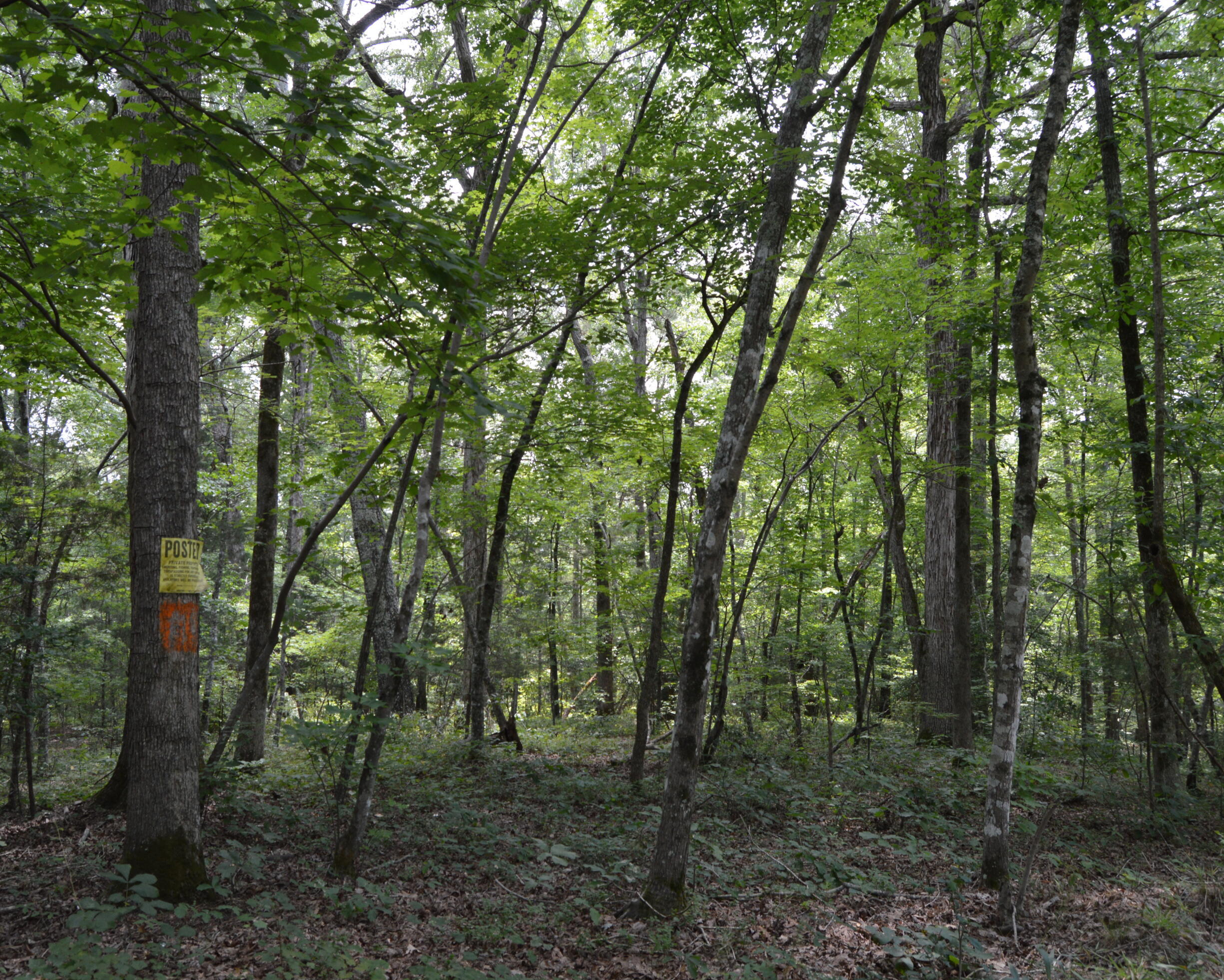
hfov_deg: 56.9
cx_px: 510
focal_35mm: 31
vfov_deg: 47.1
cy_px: 488
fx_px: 1123
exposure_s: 1/125
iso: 400
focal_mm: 18
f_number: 5.6
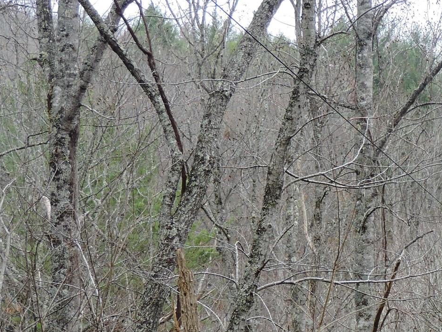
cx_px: 426
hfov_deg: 12.0
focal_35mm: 163
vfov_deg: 9.1
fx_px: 2082
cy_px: 193
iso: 110
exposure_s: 1/100
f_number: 3.9
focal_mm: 13.4
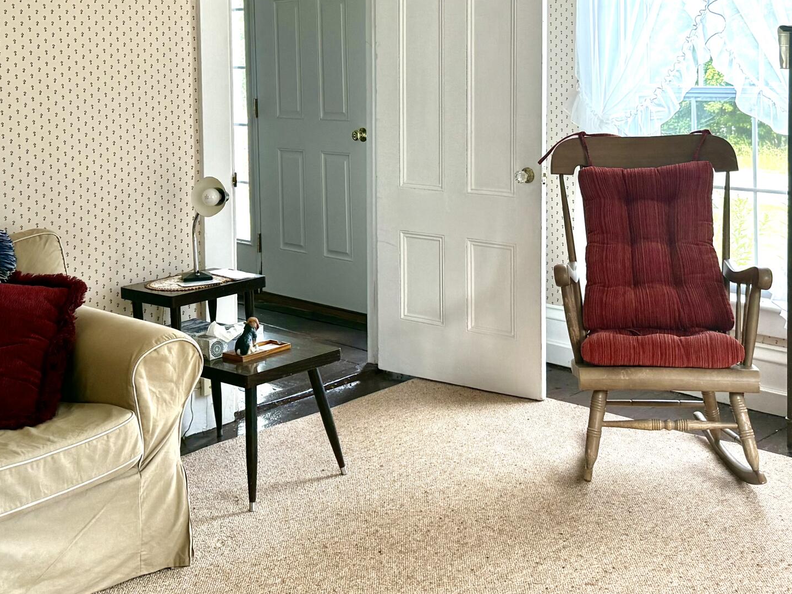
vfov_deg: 28.4
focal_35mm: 50
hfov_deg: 38.1
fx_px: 1144
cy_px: 104
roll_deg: +1.1
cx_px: 346
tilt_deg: -2.2
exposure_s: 1/135
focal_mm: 6.76
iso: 160
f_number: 1.78
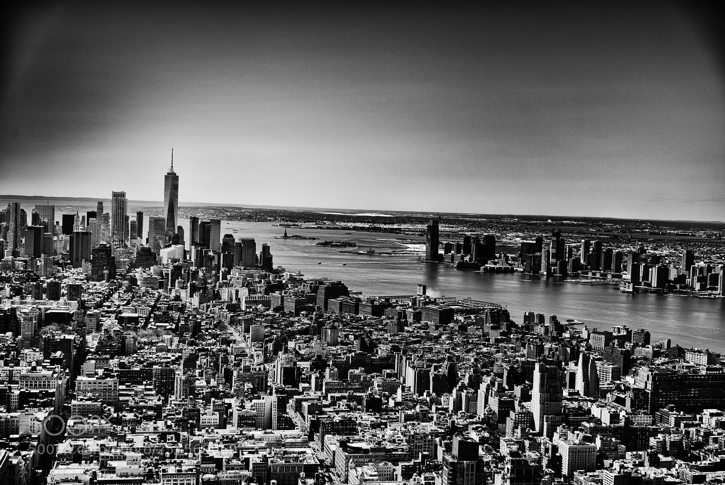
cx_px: 362
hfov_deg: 42.7
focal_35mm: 46
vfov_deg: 29.3
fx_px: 927
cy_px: 242
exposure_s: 1/640
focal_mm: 46
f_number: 4
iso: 64
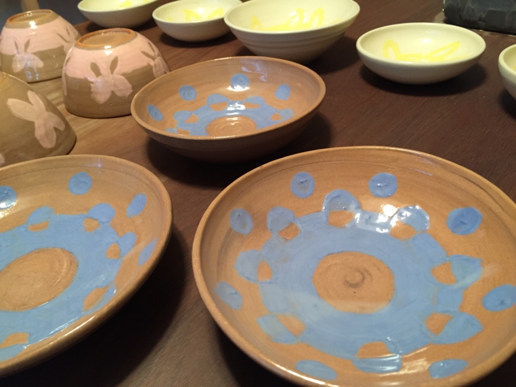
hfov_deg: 61.7
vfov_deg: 48.2
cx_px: 258
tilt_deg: -35.9
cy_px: 194
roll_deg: +7.8
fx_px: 432
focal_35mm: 29
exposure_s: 1/30
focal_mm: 4.15
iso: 160
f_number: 2.2
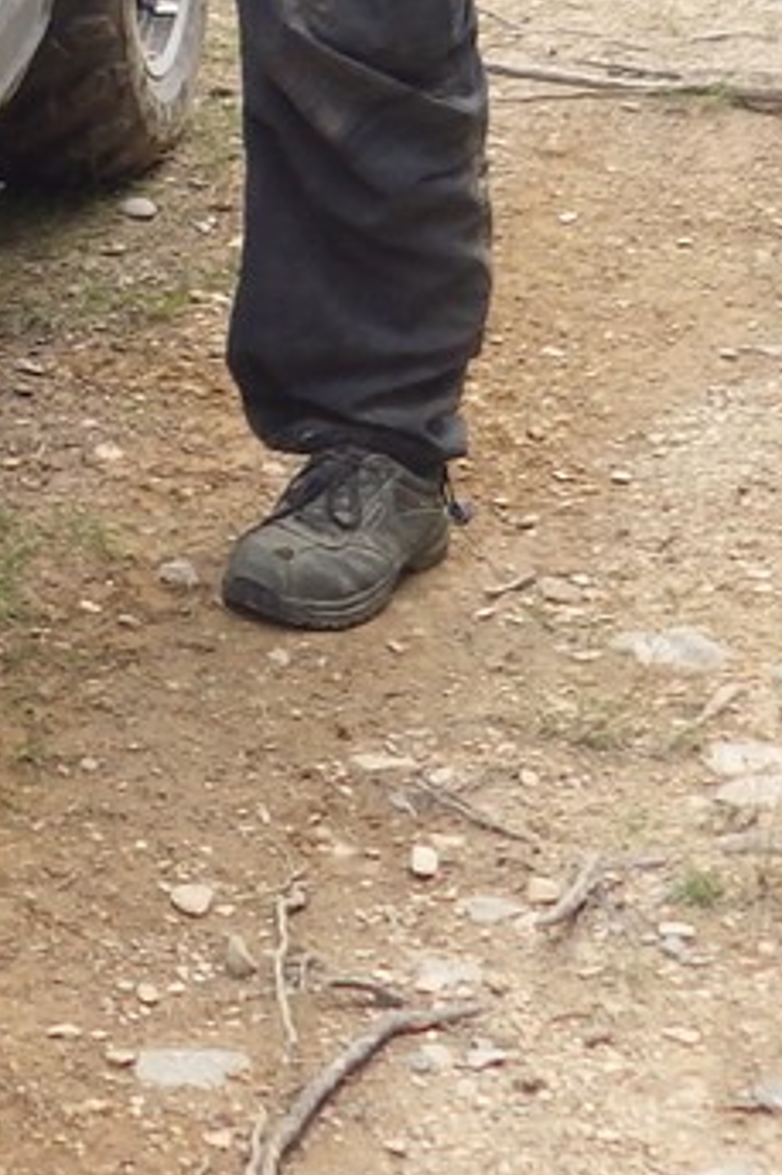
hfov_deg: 10.6
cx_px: -645
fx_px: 3946
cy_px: -171
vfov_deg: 16.3
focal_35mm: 121
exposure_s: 1/320
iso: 125
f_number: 2
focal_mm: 4.5
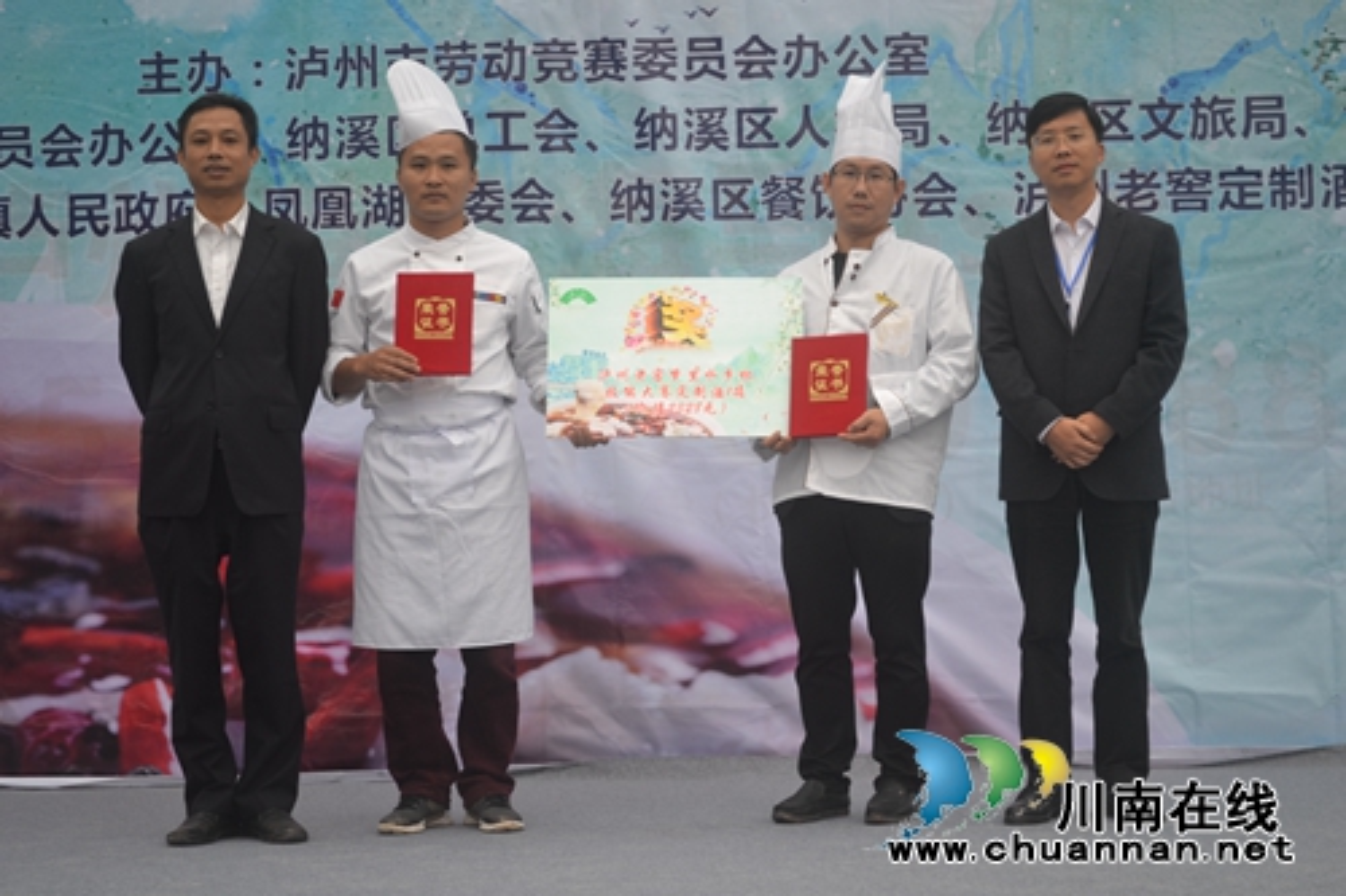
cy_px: 448
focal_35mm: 66
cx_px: 673
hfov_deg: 30.5
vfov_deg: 20.6
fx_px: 2467
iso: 200
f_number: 5.6
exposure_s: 1/125
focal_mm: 44
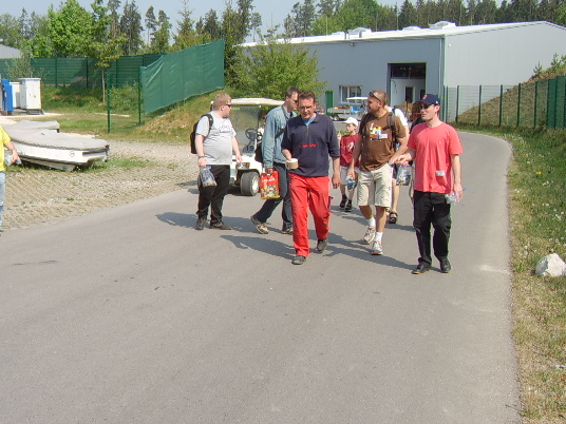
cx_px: 240
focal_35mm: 37
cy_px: 189
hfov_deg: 50.0
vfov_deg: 38.6
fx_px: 605
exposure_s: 1/210
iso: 50
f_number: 5.6
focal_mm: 8.13
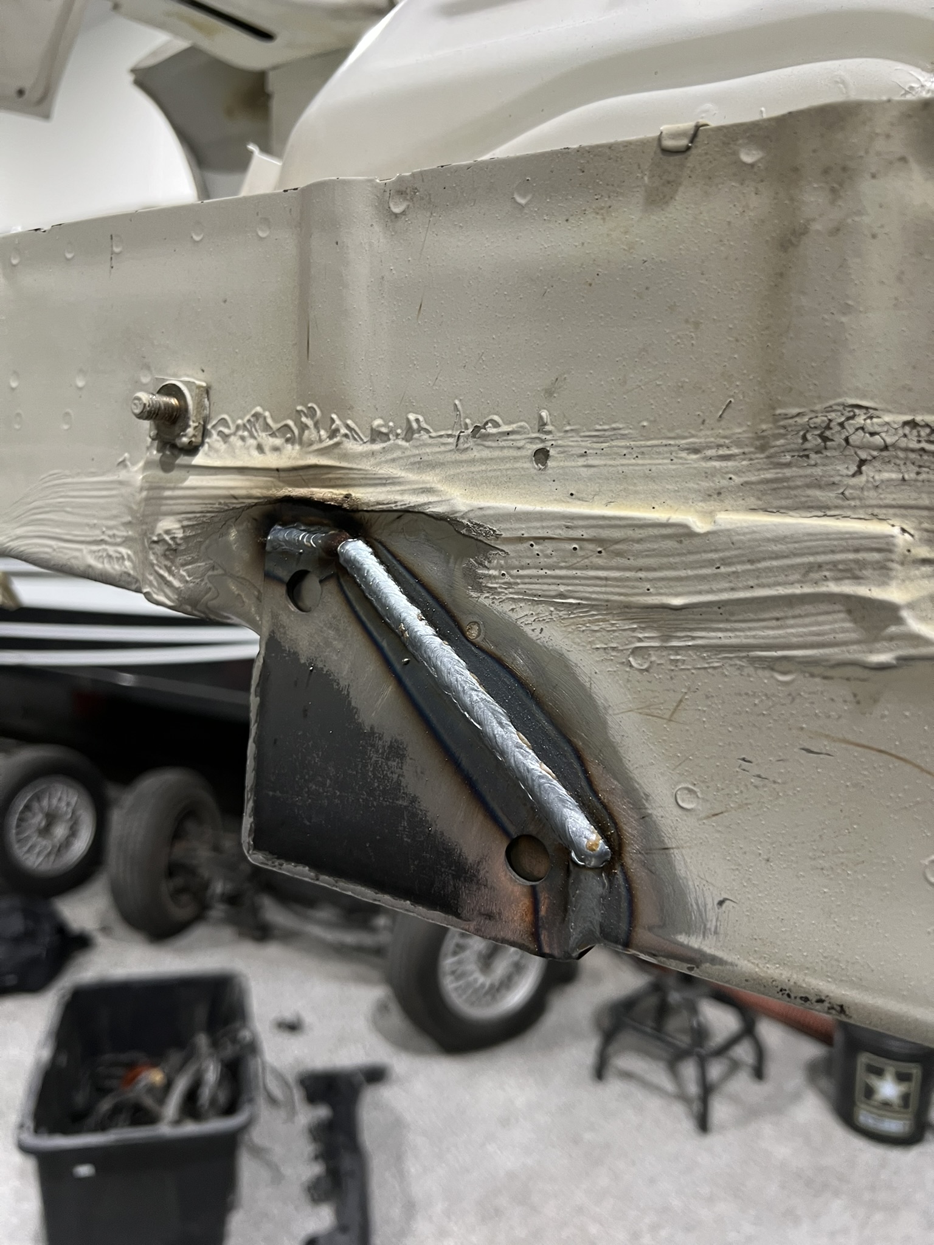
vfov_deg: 67.3
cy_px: 622
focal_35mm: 26
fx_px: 935
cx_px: 467
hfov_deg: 53.1
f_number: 1.5
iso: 160
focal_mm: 5.7
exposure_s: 1/60
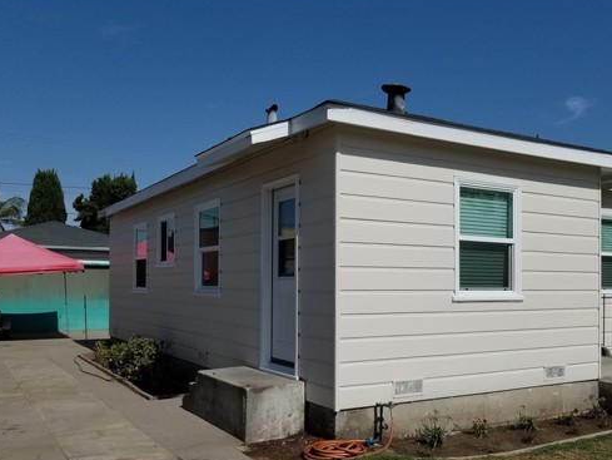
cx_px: 353
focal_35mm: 34
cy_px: 288
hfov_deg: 53.7
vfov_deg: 41.5
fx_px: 601
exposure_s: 1/7792
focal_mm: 4.25
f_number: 1.7
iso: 50
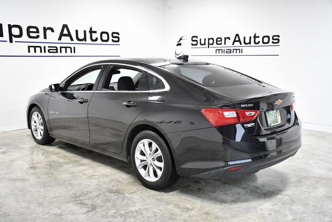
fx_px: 332
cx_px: 166
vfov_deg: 36.9
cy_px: 111
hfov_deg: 53.1
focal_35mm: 36
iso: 2500
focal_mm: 24
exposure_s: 1/250
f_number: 4.5
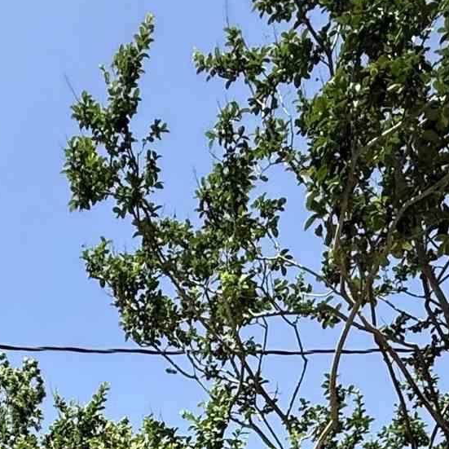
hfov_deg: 24.6
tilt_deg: +6.0
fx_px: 1013
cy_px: 851
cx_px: 92
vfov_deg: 18.4
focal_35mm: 69
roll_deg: +1.8
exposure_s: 1/1259
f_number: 2.2
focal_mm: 2.22
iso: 50
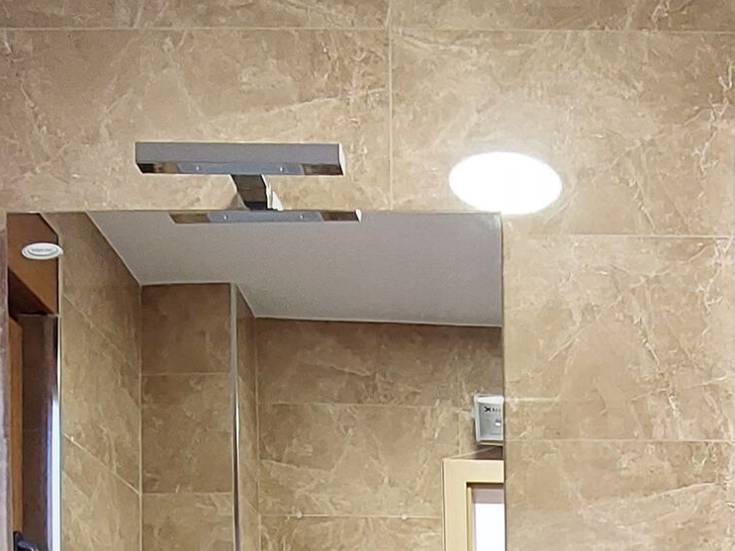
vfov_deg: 22.6
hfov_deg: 37.3
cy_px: 883
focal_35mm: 49
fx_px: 1040
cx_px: 604
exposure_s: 1/50
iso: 320
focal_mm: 1.74
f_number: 2.2
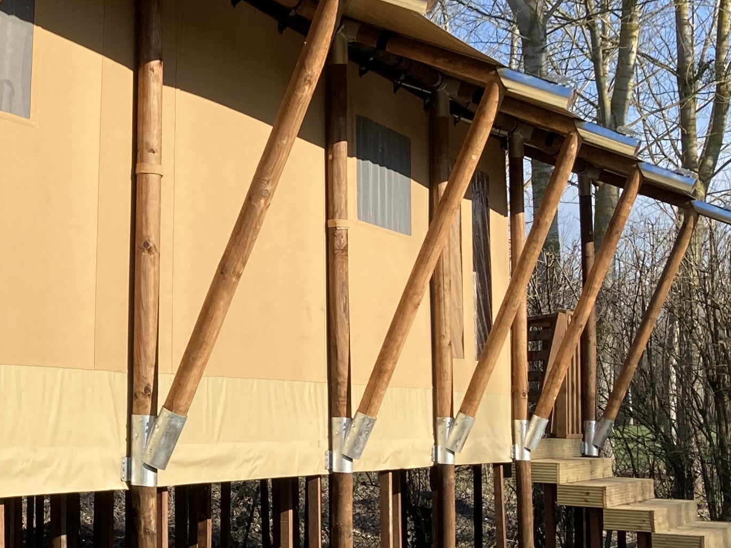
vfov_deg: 17.8
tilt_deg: +7.5
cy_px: 216
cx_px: -186
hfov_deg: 21.6
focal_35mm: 83
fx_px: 1753
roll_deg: -1.1
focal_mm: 3.99
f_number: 1.8
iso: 20
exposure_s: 1/1143
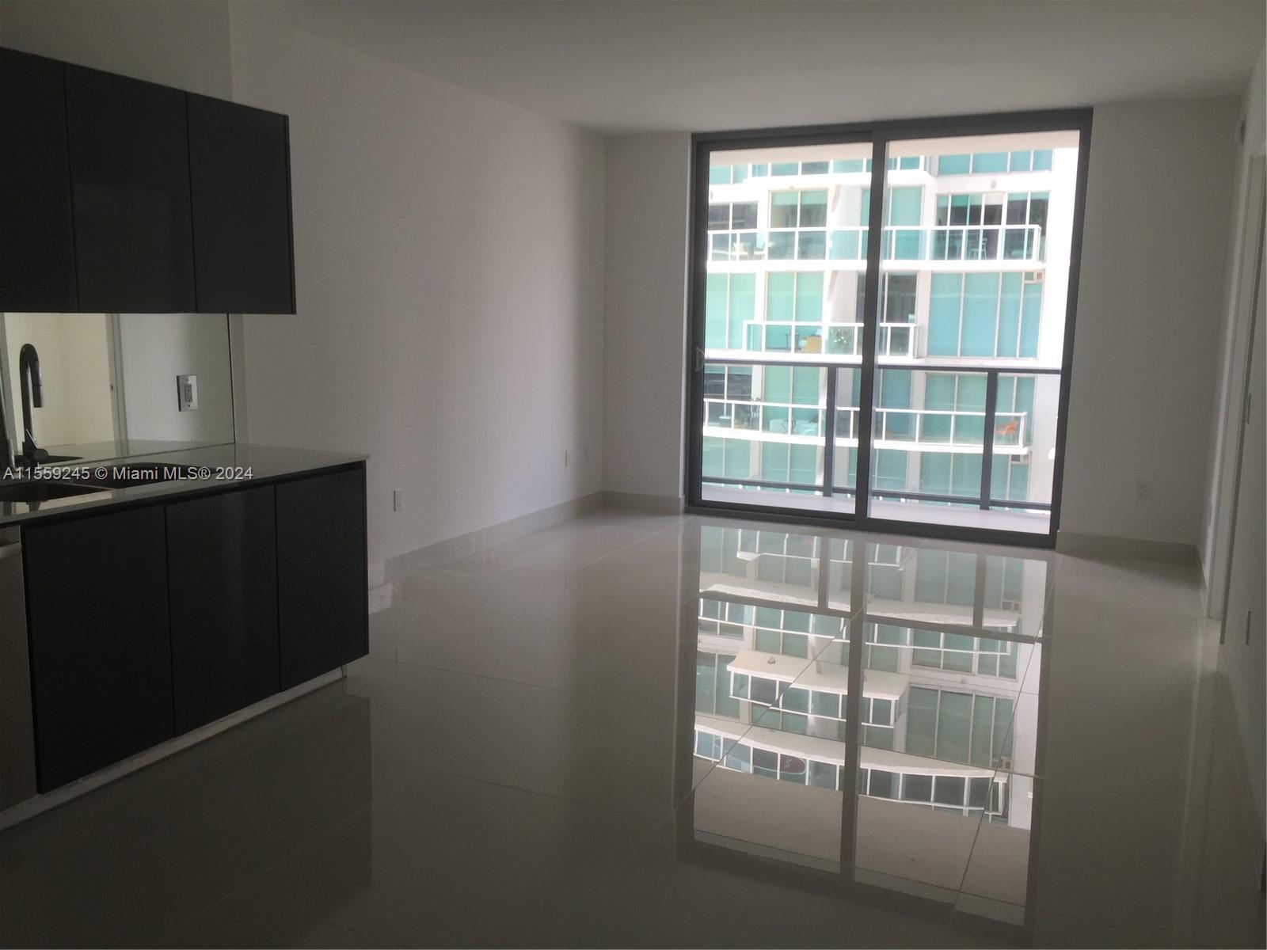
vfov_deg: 48.2
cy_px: 475
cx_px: 634
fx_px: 1061
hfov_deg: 61.7
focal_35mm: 29
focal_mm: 4.15
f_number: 2.2
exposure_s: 1/60
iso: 32
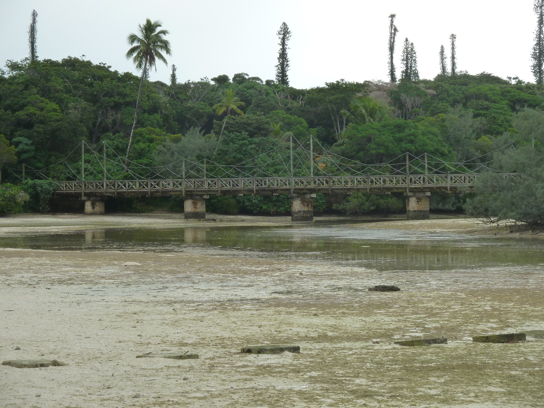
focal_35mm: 119
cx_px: 272
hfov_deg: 16.6
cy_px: 204
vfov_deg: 12.5
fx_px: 1870
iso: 125
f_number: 4.4
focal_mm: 19.5
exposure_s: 1/200
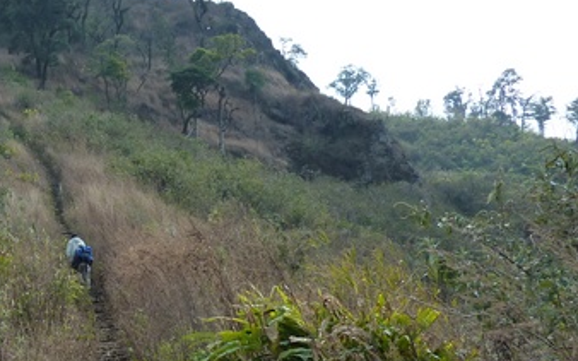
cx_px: 26
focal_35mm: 51
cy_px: 188
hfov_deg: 36.3
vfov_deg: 25.3
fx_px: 803
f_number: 4
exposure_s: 1/400
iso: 125
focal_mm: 4.1
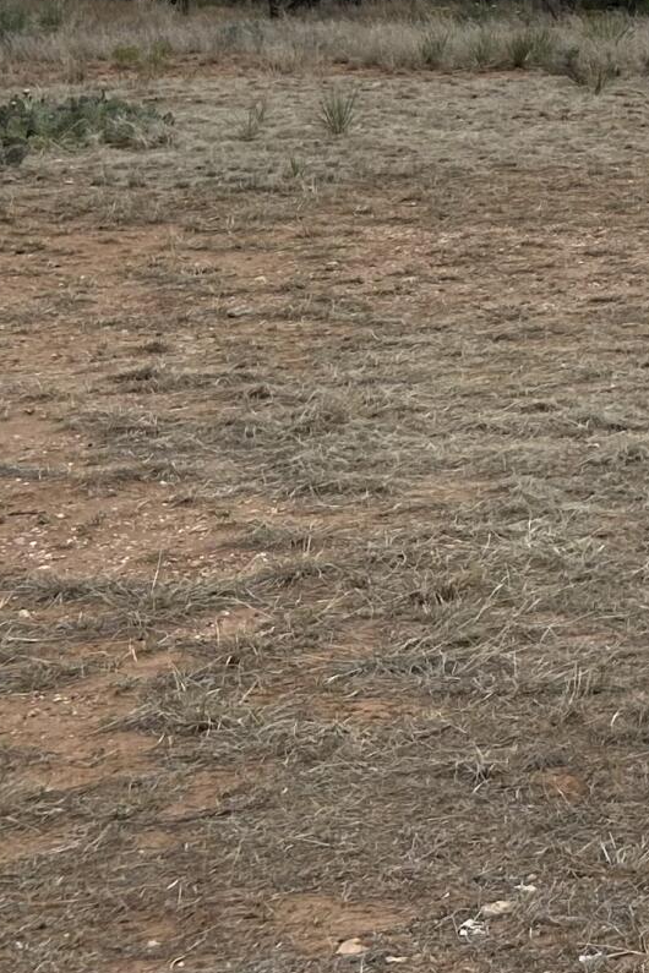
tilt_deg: +2.0
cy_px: -110
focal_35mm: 102
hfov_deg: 11.8
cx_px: 1367
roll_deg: -0.1
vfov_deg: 19.2
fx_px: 2758
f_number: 1.5
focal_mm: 5.7
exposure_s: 1/7463
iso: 50
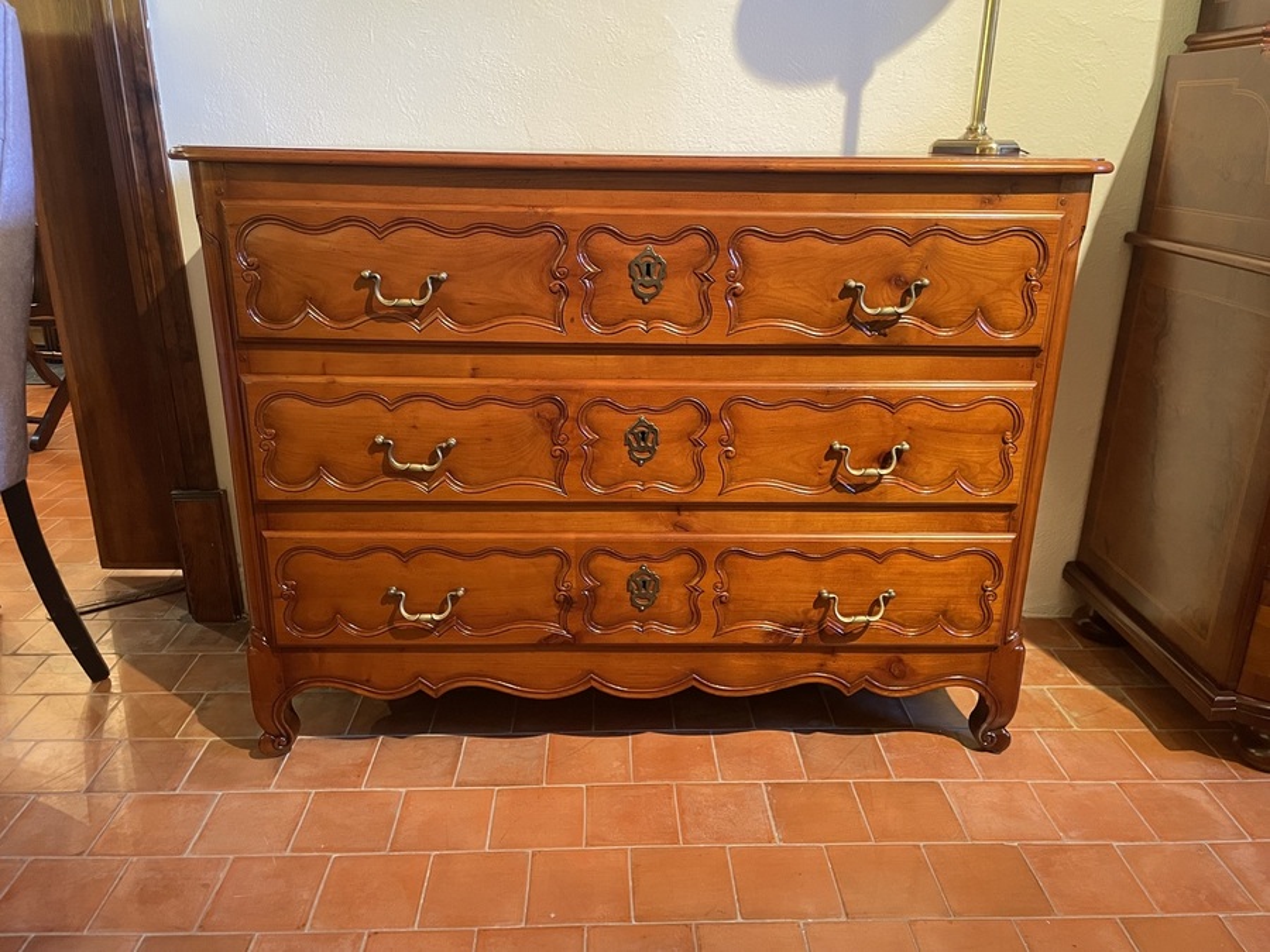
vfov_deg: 53.1
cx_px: 635
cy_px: 476
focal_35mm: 26
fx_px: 954
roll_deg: -1.4
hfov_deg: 67.3
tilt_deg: -18.9
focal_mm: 4.2
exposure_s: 1/50
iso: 400
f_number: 1.6
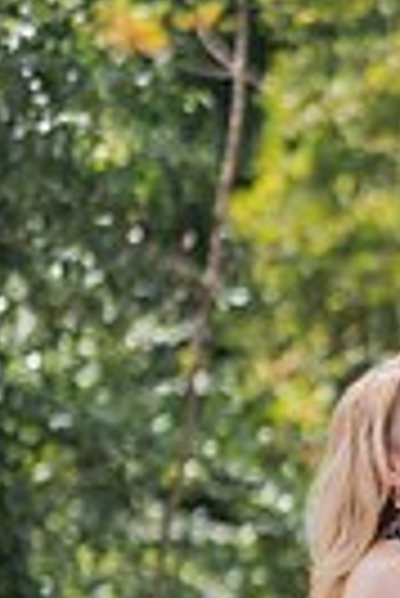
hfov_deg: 8.0
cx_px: 607
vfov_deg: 12.0
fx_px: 2809
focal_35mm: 169
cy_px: 616
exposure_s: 1/2000
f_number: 1.4
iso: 200
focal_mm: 50
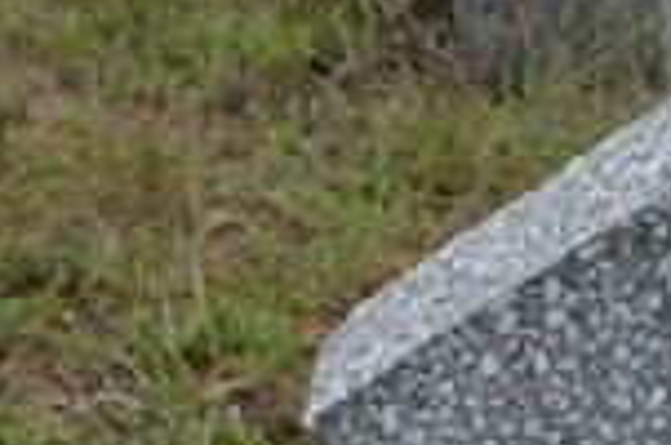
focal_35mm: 255
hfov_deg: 7.9
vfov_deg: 5.4
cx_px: 987
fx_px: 4743
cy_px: 427
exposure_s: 1/160
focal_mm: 40
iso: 100
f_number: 6.3
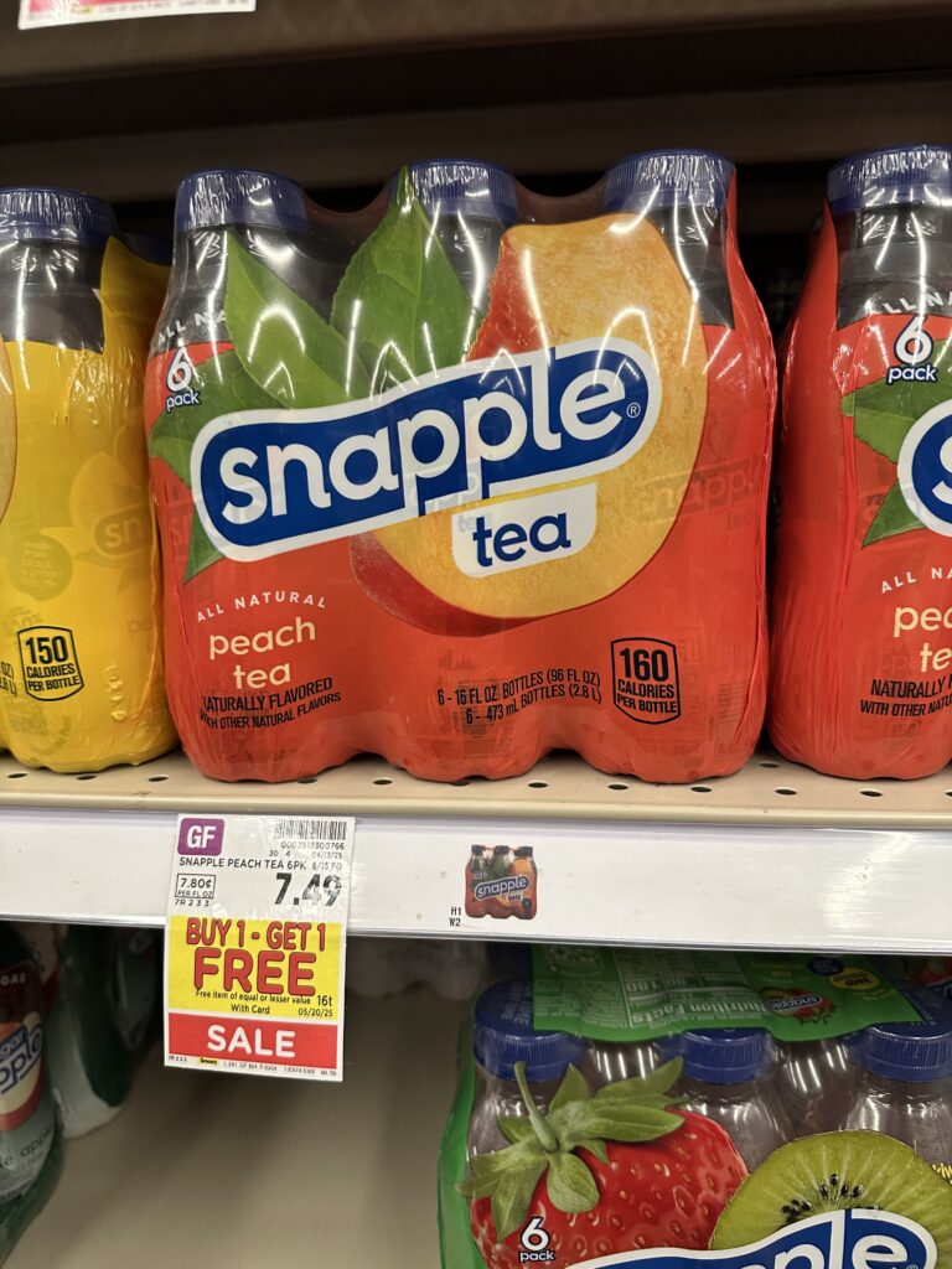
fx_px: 880
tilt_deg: -12.4
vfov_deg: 71.6
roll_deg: +1.2
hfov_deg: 56.8
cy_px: 634
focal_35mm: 24
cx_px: 476
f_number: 1.78
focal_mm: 6.86
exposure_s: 1/71
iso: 250
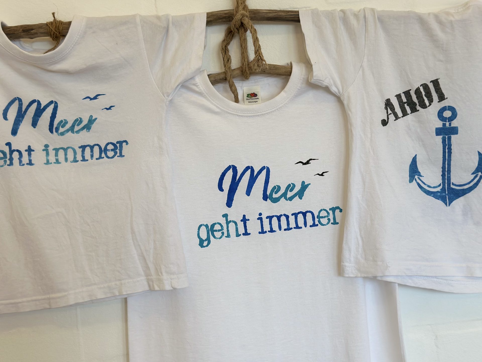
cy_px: 181
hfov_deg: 39.7
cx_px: 241
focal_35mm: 48
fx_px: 668
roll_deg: +5.3
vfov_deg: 30.3
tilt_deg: -2.7
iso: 125
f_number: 1.78
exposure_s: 1/100
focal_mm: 6.86
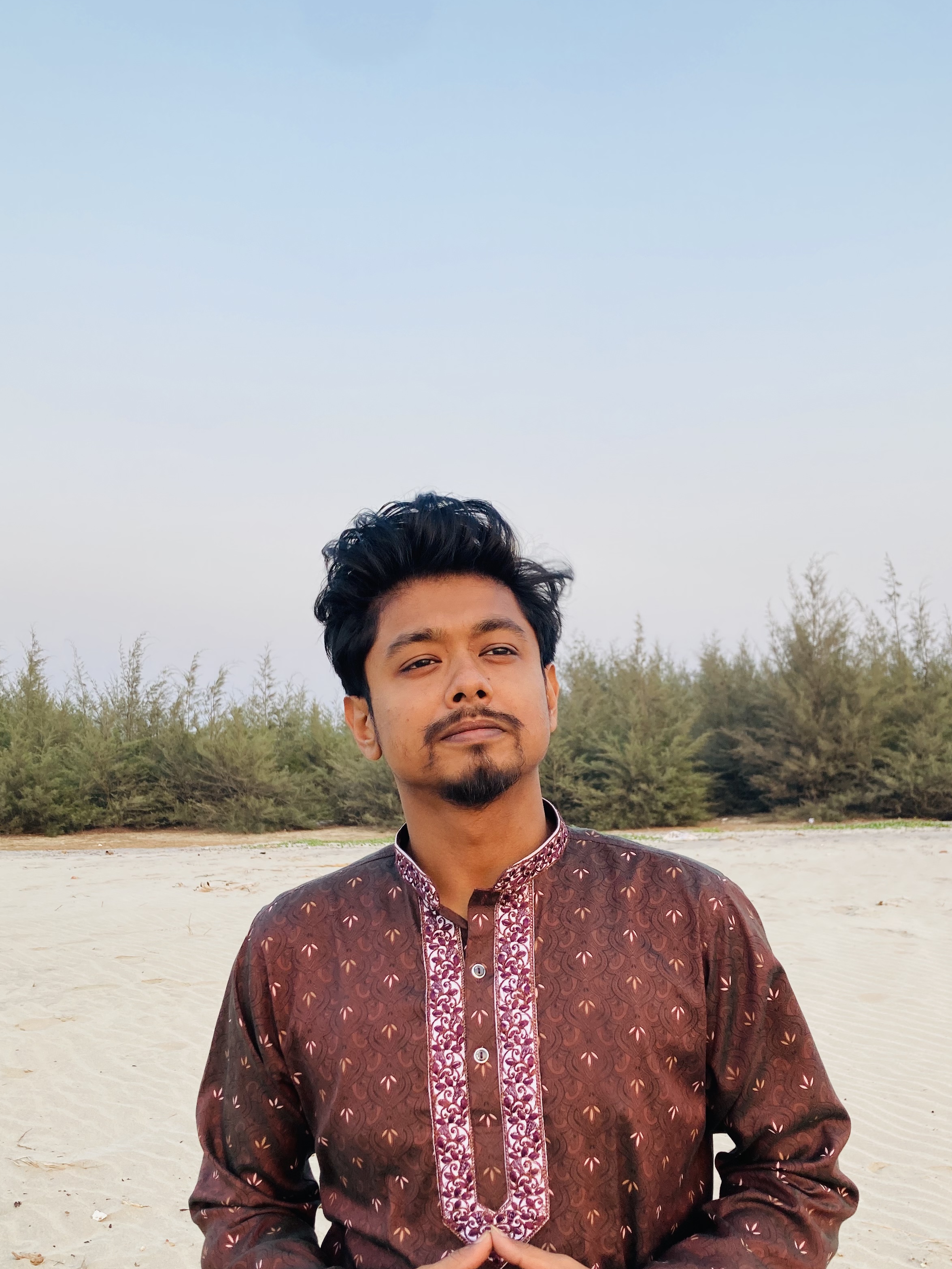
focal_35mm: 36
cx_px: 502
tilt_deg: +3.8
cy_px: 739
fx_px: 1320
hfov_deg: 39.6
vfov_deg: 51.1
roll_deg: +0.3
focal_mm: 3.99
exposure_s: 1/121
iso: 25
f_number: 1.8
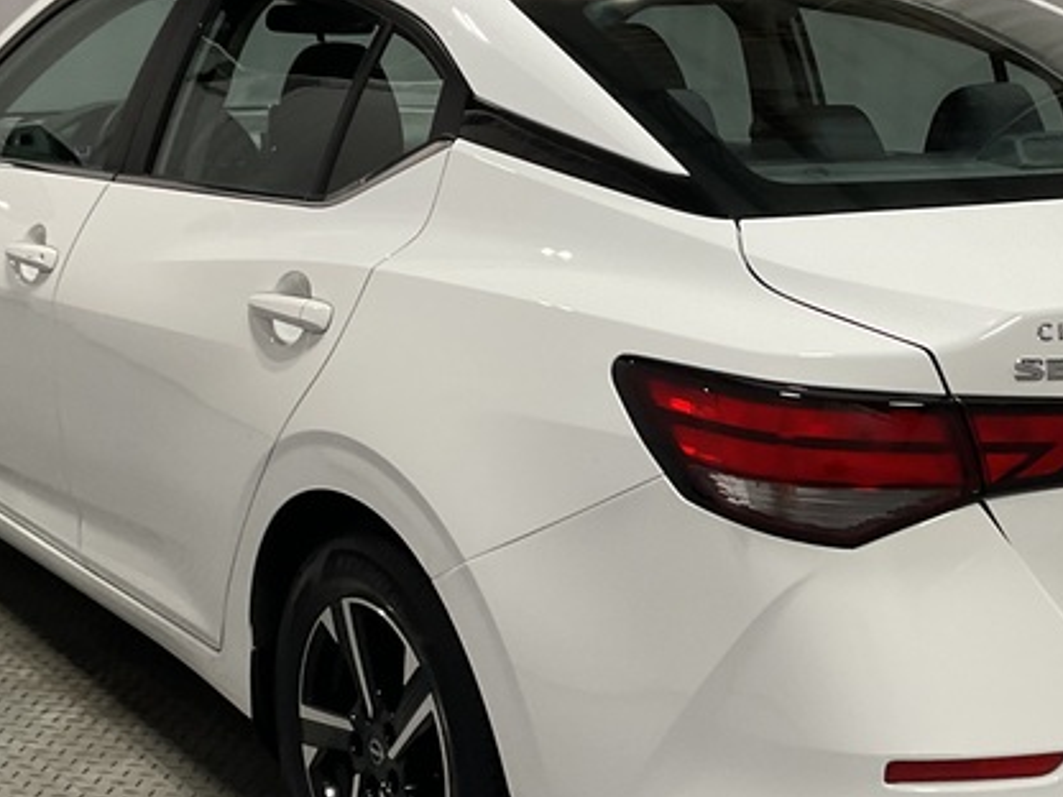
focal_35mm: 67
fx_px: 2057
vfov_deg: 21.9
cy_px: 511
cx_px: 685
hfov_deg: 28.8
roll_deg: -2.5
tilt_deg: -14.2
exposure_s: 1/120
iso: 64
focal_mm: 3
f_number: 1.8
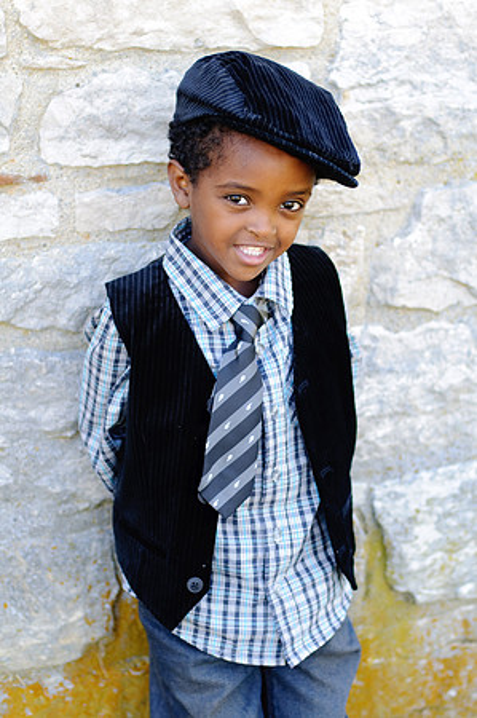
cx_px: 238
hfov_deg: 18.1
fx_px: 1494
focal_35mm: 75
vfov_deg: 27.0
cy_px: 359
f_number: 2.2
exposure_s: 1/320
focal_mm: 50
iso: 200
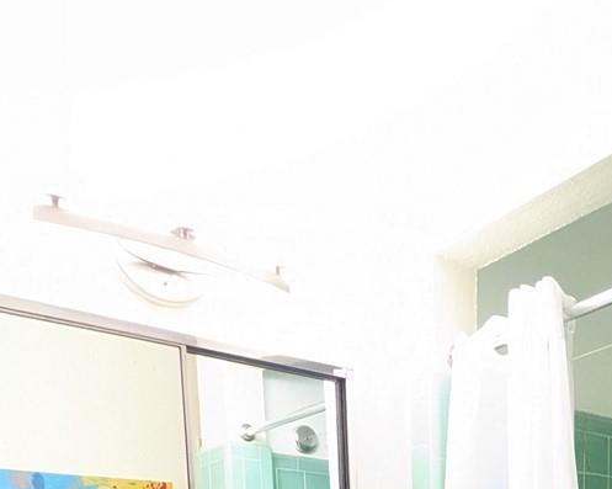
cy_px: 706
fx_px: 796
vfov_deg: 26.3
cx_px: 453
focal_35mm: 44
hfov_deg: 40.9
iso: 498
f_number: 2.2
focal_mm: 1.83
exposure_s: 1/40
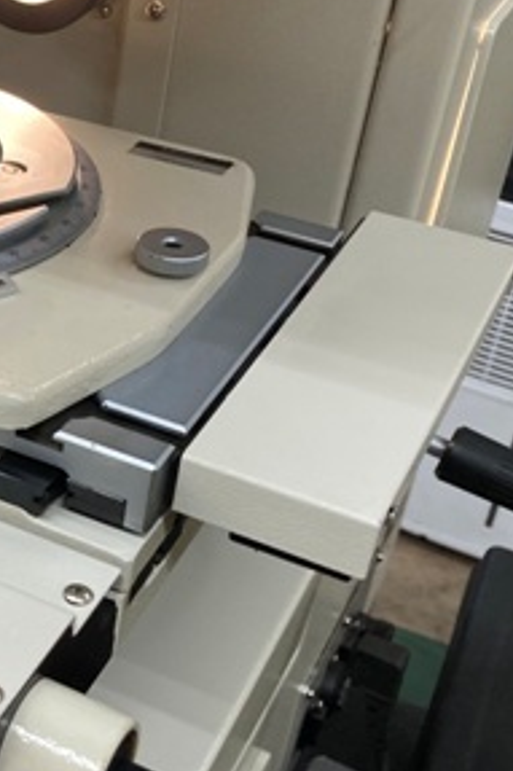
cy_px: 387
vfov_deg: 31.0
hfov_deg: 19.3
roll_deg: -1.7
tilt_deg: -30.8
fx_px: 1391
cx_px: -150
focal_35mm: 65
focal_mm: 3.99
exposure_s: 1/60
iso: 50
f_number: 1.8
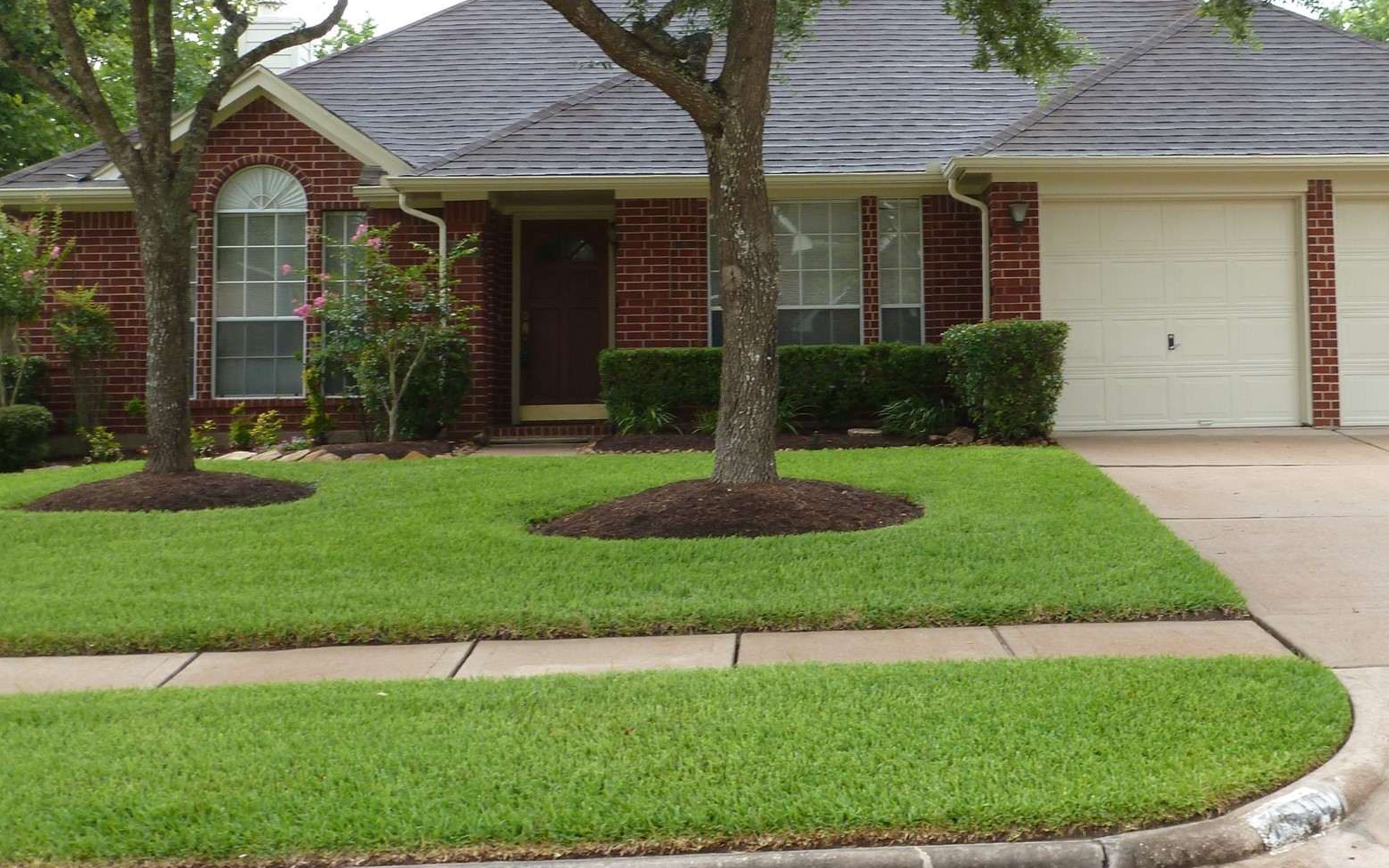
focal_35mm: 50
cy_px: 203
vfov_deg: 25.5
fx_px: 1893
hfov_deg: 40.0
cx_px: 868
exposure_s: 1/100
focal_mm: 6.4
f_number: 3.7
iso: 100
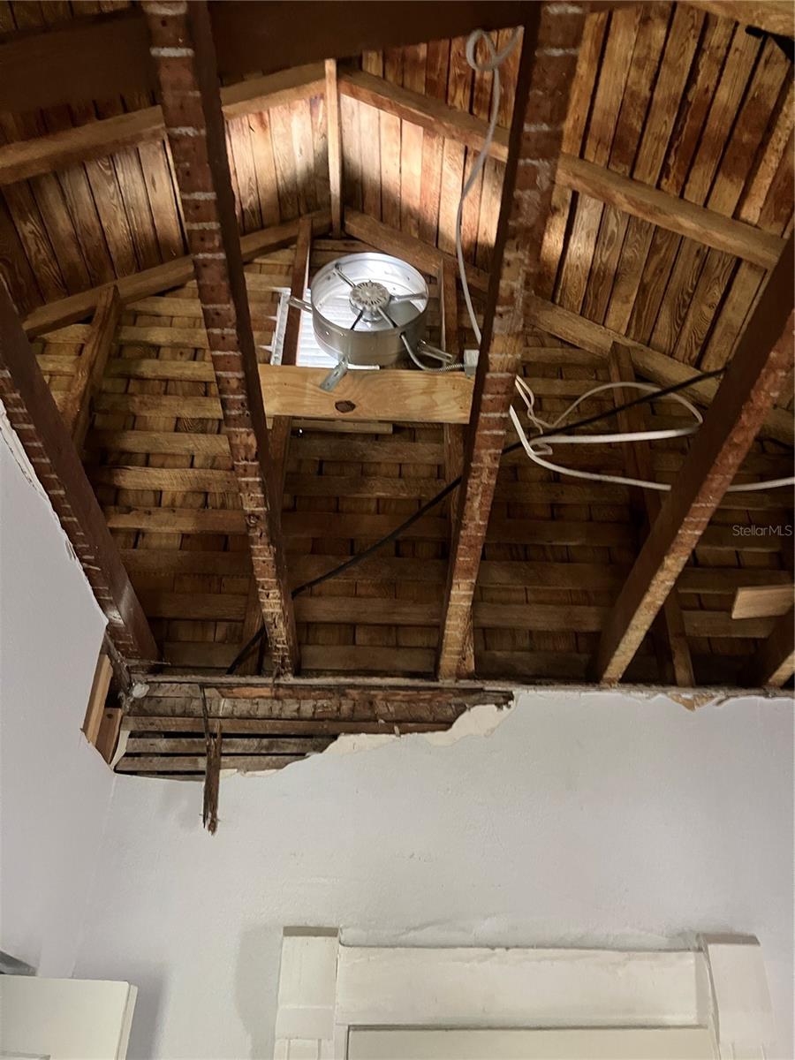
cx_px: 398
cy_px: 530
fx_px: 857
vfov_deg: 63.4
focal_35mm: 28
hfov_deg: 49.7
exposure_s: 1/30
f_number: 1.8
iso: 640
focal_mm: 3.99
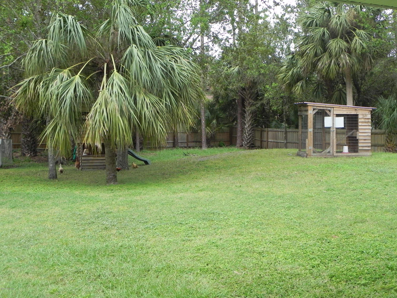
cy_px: 149
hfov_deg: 45.8
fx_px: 470
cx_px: 198
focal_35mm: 41
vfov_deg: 35.1
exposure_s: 1/90.5
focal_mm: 7.3
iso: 160
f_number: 3.5
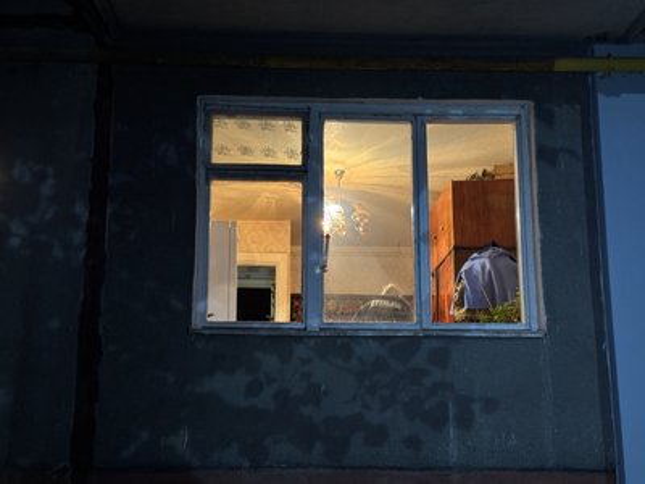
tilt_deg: +13.3
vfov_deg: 30.3
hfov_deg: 39.7
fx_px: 894
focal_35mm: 48
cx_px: 322
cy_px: 242
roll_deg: +0.5
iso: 400
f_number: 1.78
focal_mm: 6.76
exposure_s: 1/25
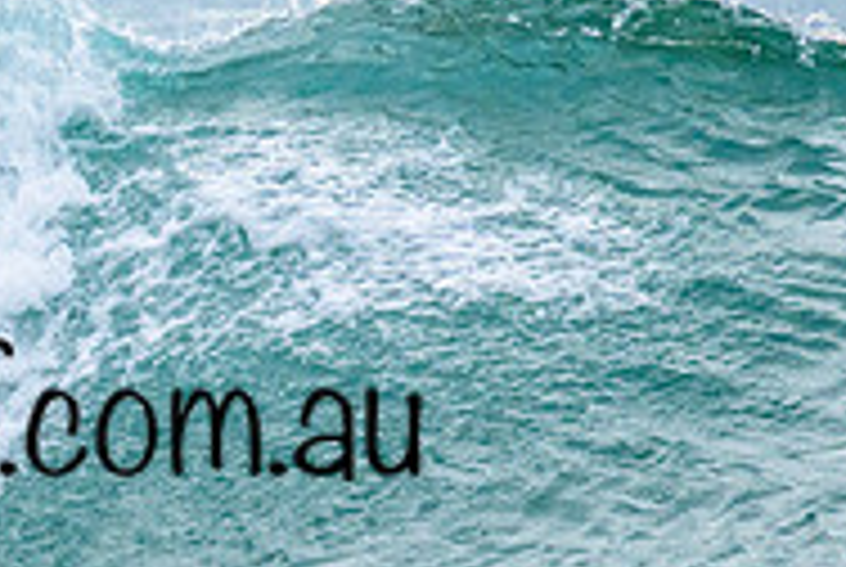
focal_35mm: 2750
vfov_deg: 0.5
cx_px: -57
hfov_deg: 0.7
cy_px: 289
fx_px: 64726
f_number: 11
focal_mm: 800
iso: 2200
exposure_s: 1/2000
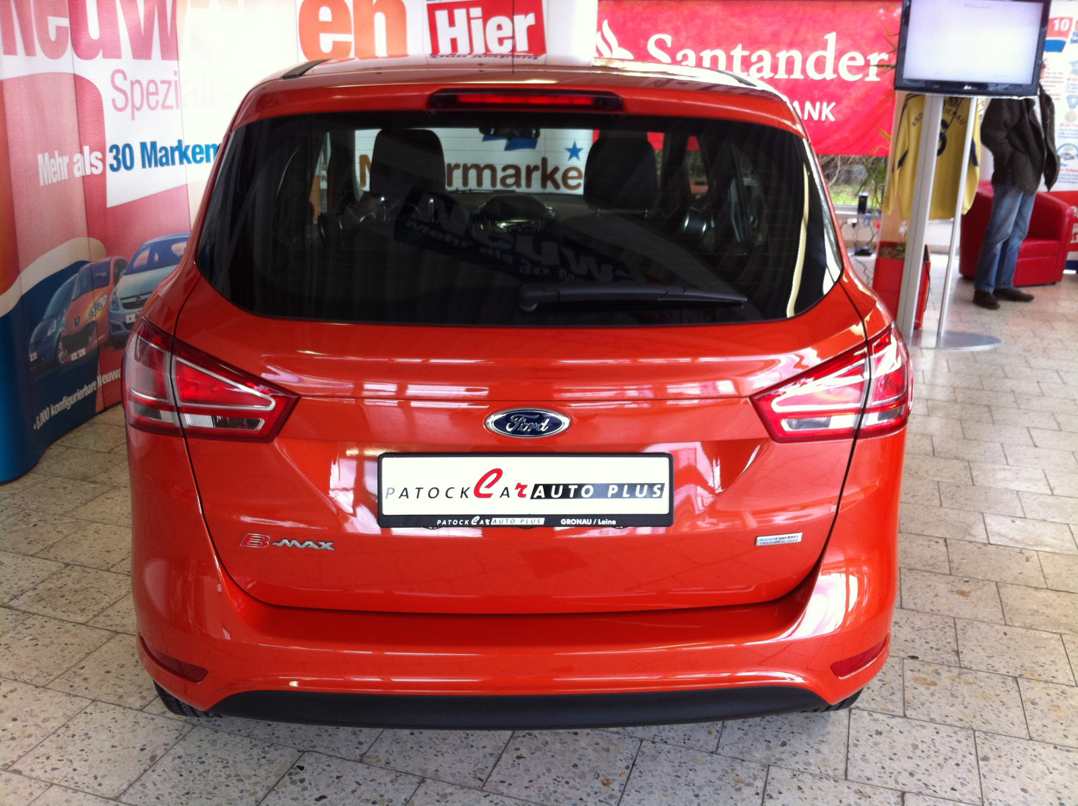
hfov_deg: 52.7
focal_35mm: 35
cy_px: 403
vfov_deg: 40.6
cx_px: 539
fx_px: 1089
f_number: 2.8
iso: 80
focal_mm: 3.85
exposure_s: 1/17
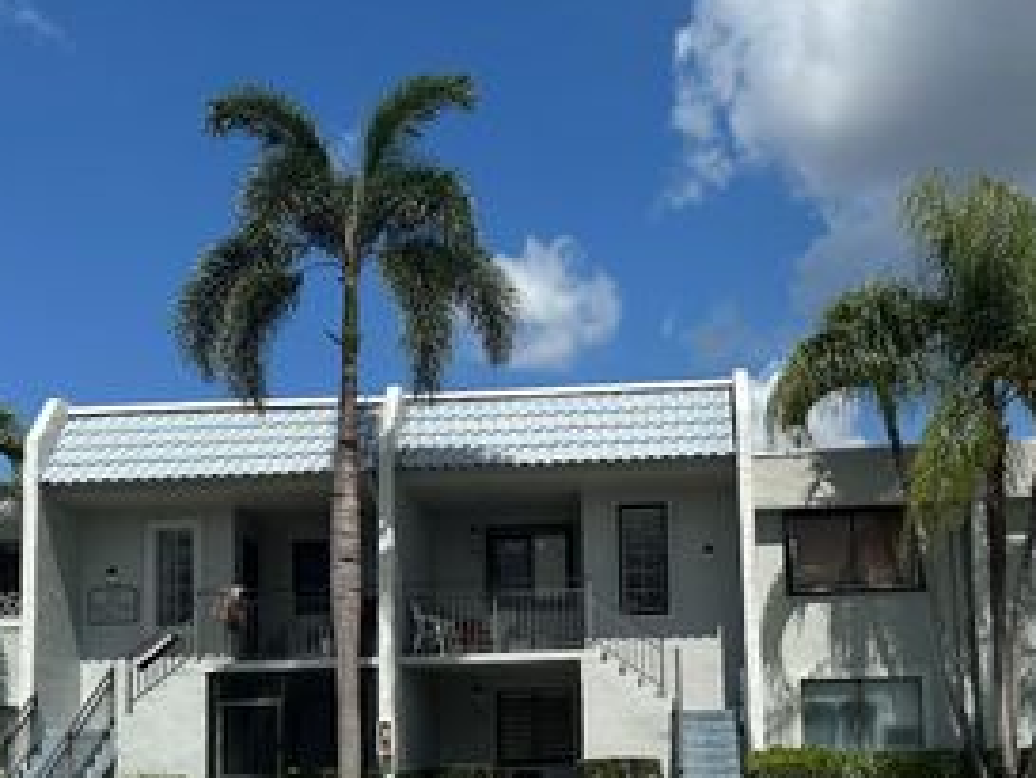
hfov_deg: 42.8
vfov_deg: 32.1
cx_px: 600
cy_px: 605
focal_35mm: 44
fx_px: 1317
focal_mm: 6.86
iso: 80
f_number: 1.78
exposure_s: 1/7042
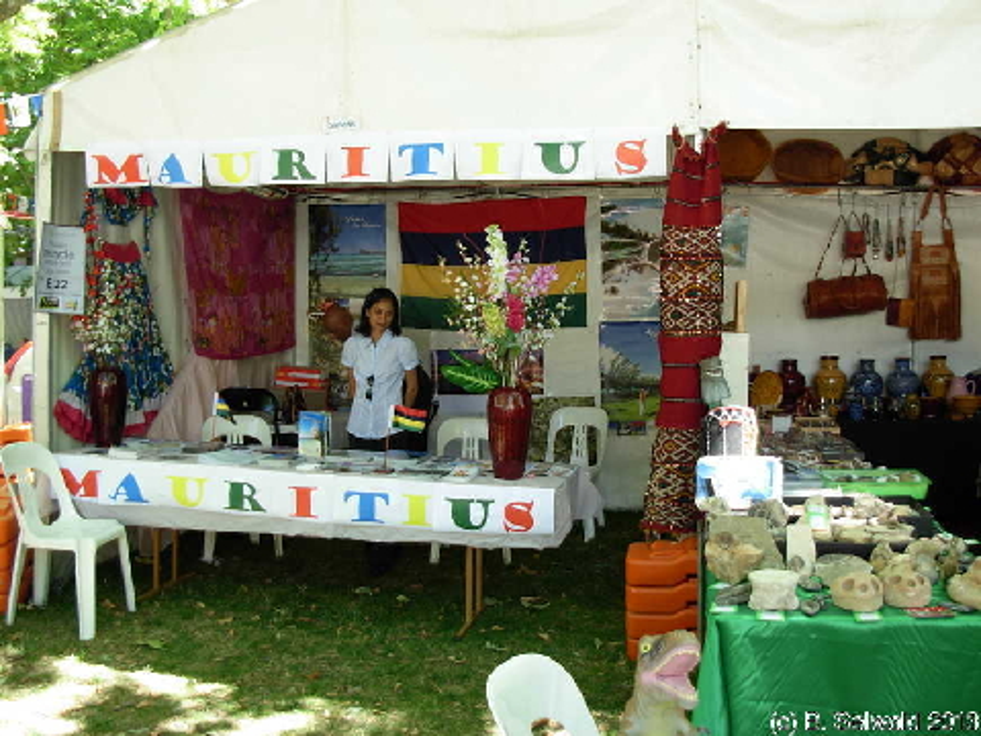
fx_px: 1077
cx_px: 490
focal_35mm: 38
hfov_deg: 49.0
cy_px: 368
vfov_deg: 37.7
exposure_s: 1/45.2
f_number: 2.9
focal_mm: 6.3
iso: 79
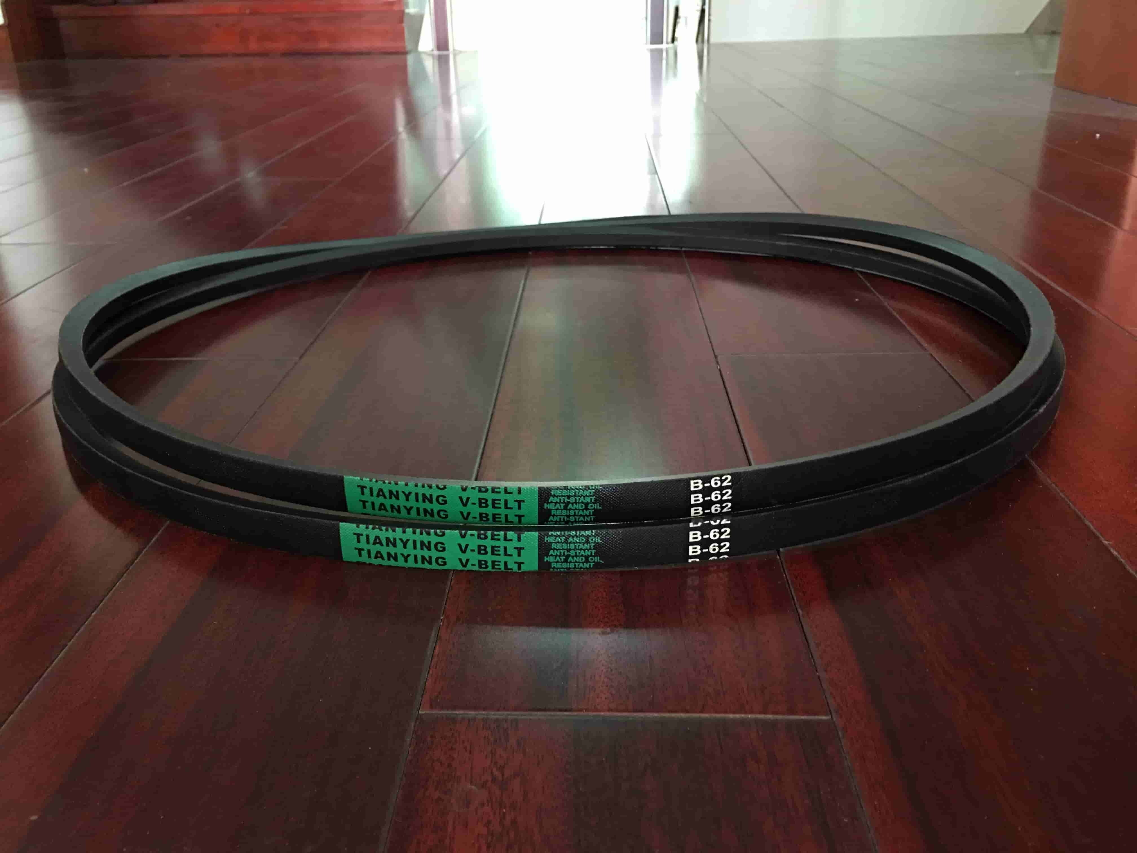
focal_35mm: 29
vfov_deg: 48.2
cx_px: 568
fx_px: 953
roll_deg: +1.3
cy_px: 426
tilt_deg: -24.2
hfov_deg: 61.7
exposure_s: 1/8
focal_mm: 4.15
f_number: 2.2
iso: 125
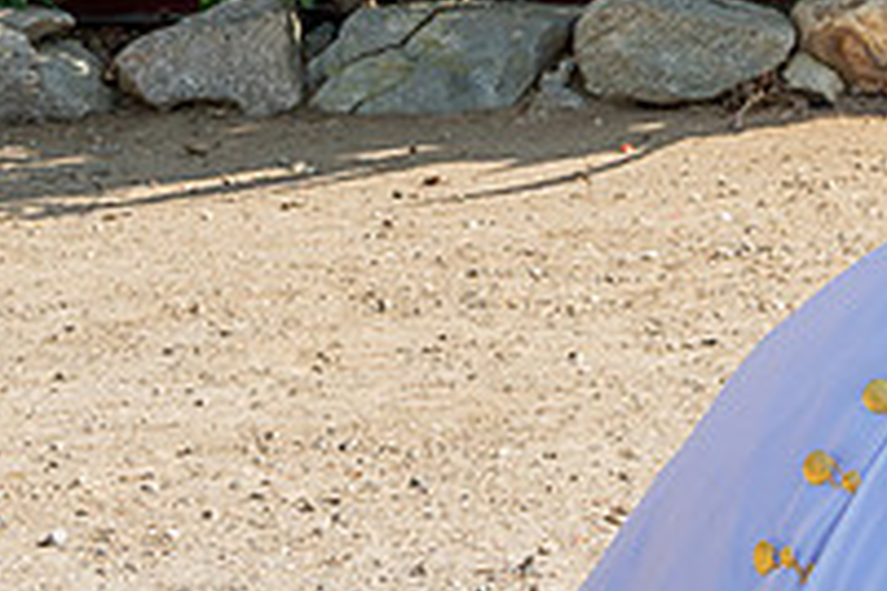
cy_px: -302
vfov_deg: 5.8
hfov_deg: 8.6
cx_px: 1372
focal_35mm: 234
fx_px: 5765
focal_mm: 58
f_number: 11
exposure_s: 1/200
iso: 250
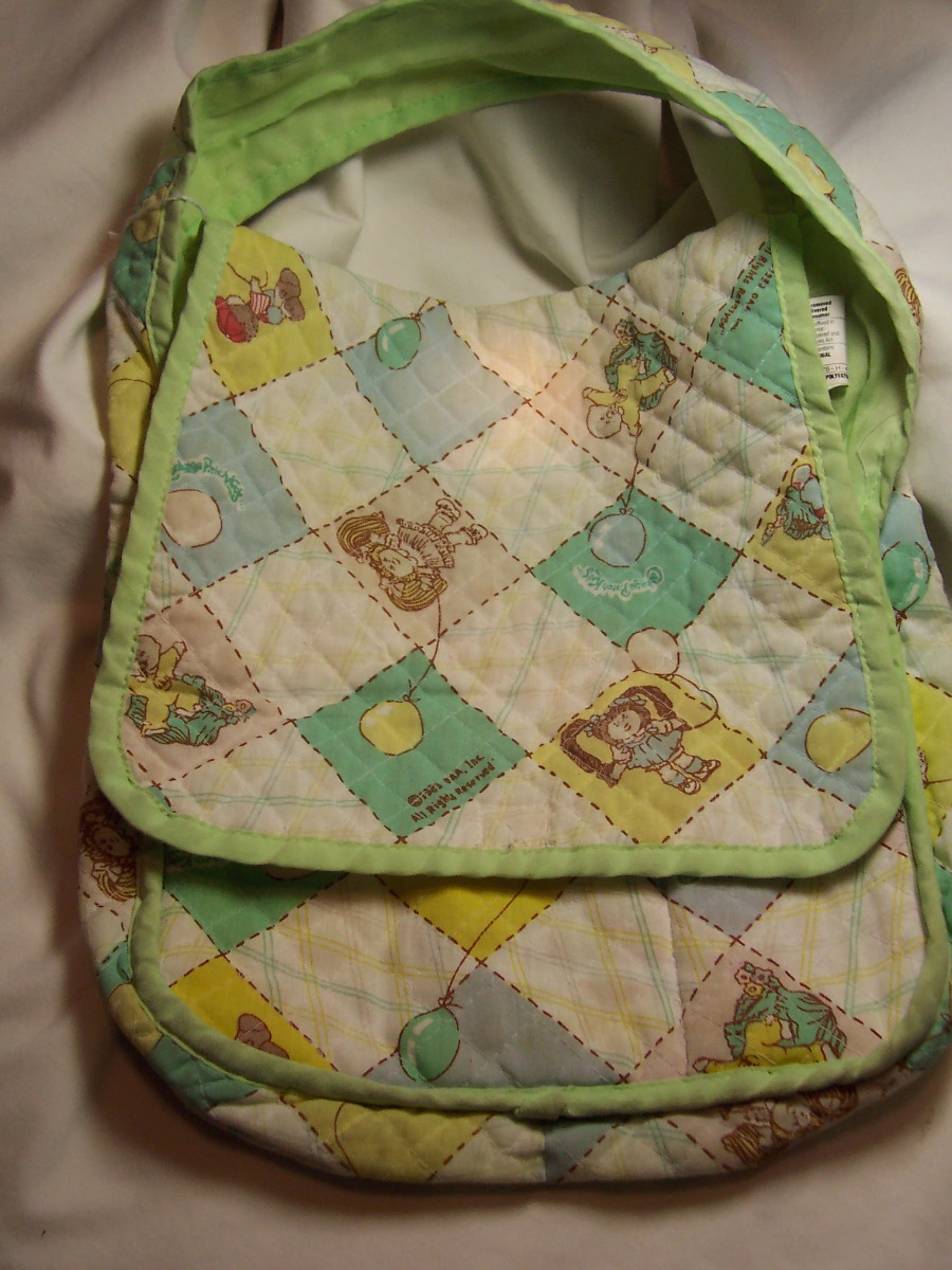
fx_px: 1357
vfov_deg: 50.1
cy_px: 635
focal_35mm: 37
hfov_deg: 38.7
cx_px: 476
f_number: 2.8
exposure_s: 1/90
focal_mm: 5.6
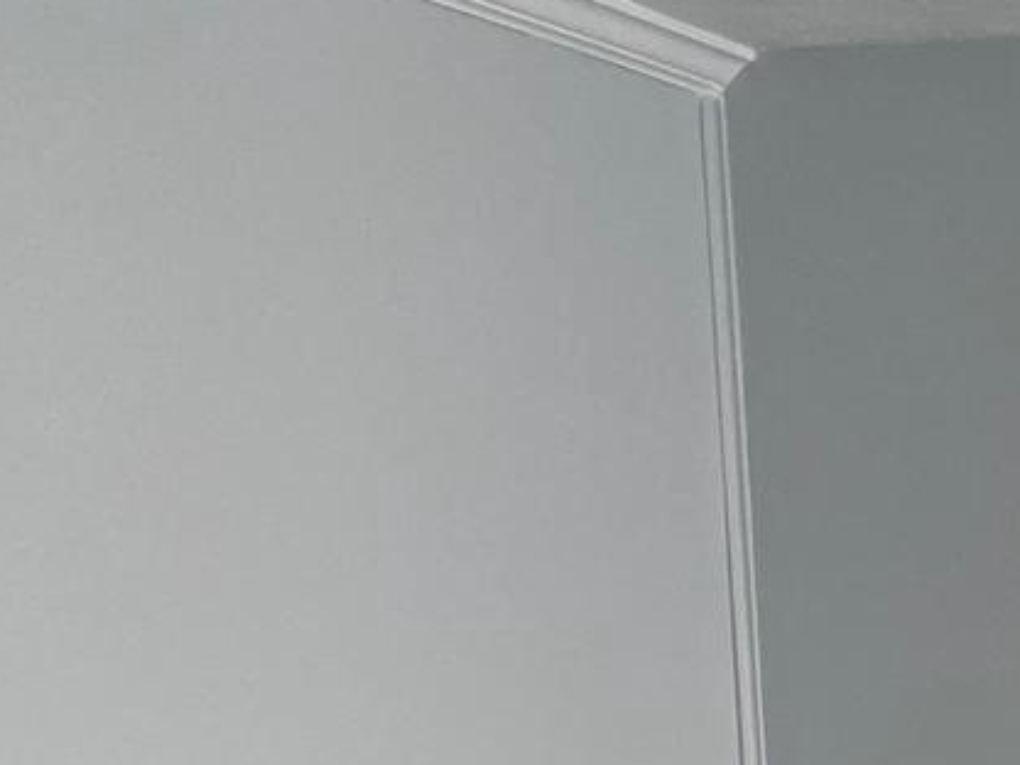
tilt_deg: -10.2
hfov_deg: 12.5
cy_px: 1454
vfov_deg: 10.7
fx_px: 3772
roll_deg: +1.1
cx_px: 2339
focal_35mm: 128
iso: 100
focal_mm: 4.25
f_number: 1.8
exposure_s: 1/60
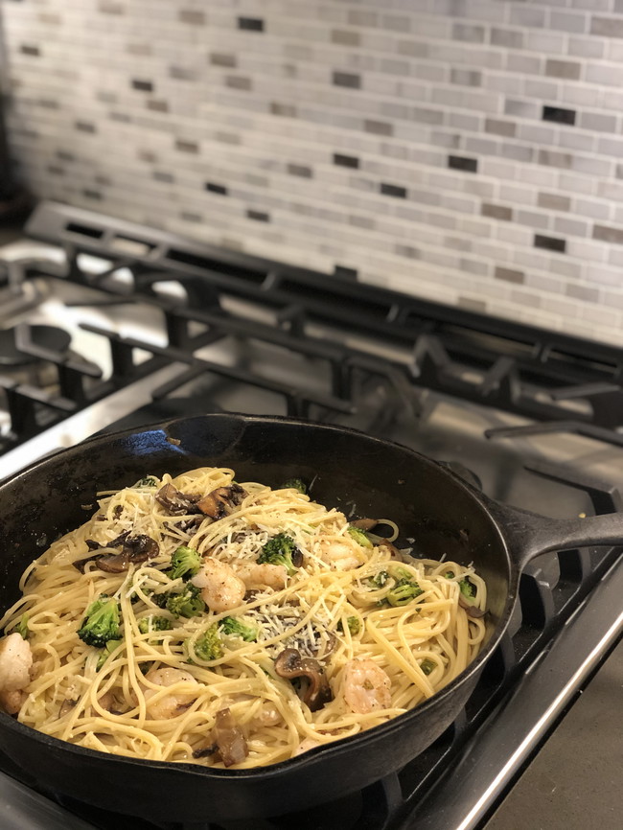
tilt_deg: -27.6
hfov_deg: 28.0
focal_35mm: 52
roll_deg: +1.4
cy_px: 415
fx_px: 1247
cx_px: 312
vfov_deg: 36.8
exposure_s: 1/30
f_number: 2.4
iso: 160
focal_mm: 6
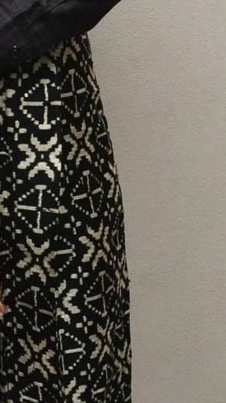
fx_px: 1029
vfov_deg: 21.8
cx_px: -11
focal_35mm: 97
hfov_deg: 12.4
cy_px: 69
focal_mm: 21
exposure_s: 1/125
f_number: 10
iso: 1600
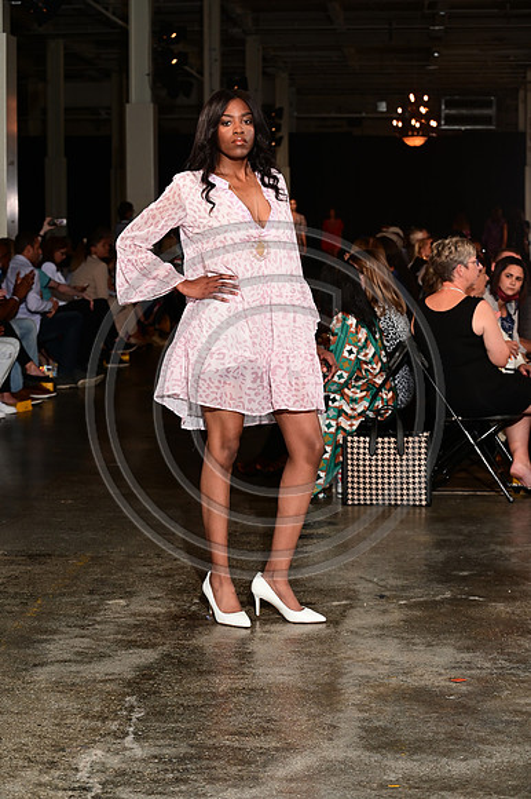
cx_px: 266
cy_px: 400
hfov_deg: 19.4
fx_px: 1550
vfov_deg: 28.9
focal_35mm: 70
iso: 1000
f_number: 6.3
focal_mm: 70
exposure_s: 1/160
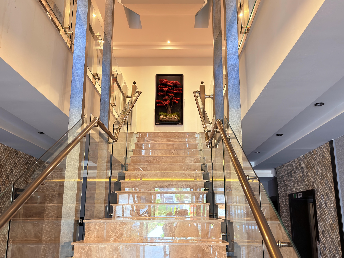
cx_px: 172
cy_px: 129
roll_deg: -0.1
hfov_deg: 52.6
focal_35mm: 35
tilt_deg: +14.2
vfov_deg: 40.7
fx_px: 348
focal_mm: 6.76
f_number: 1.78
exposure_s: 1/33
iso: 250
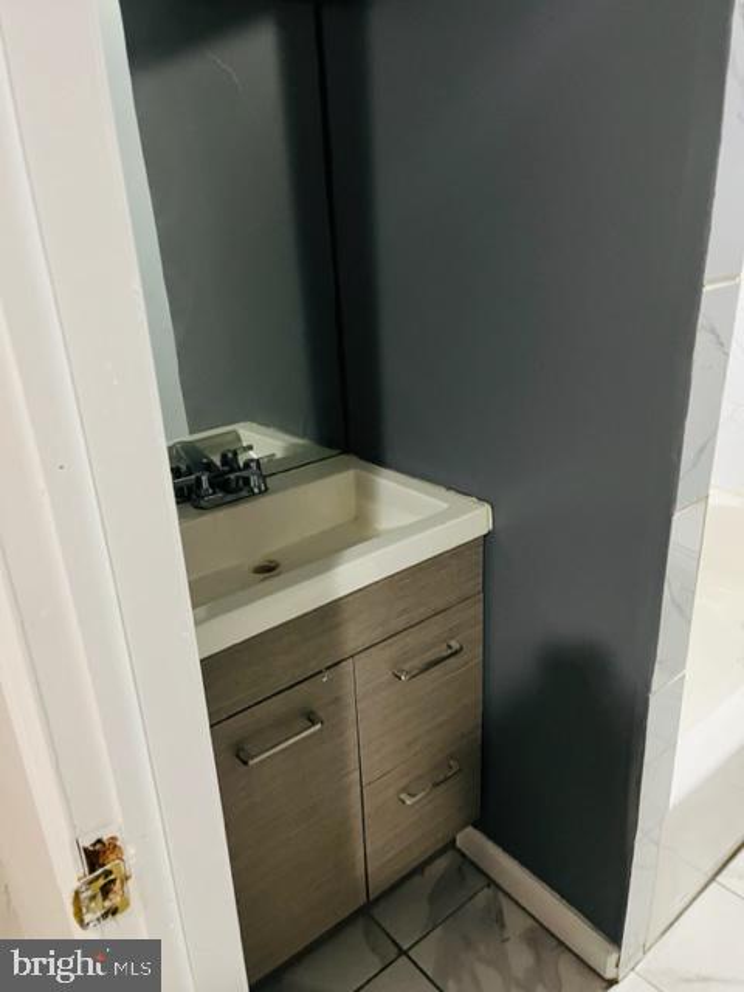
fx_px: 745
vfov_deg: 67.3
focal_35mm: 26
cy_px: 496
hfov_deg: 53.1
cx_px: 372
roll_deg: +3.9
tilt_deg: -25.5
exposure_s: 1/30
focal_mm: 5.1
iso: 640
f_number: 1.6
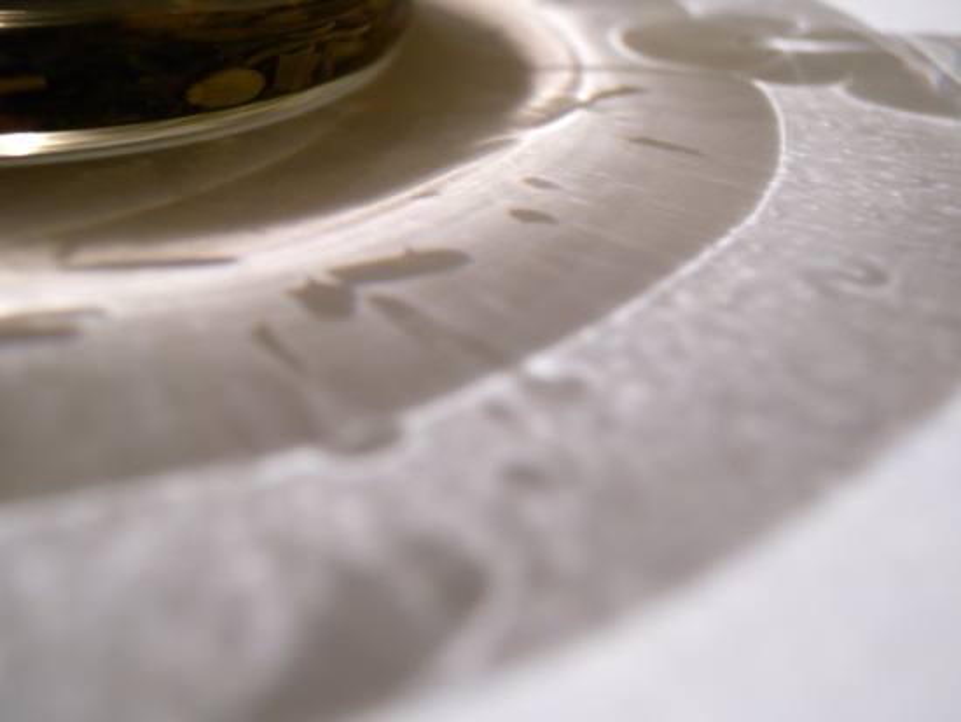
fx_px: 1167
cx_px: 480
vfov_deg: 34.4
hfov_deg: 44.8
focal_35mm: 42
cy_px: 361
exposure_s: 1/58.7
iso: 200
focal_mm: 9
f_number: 3.3
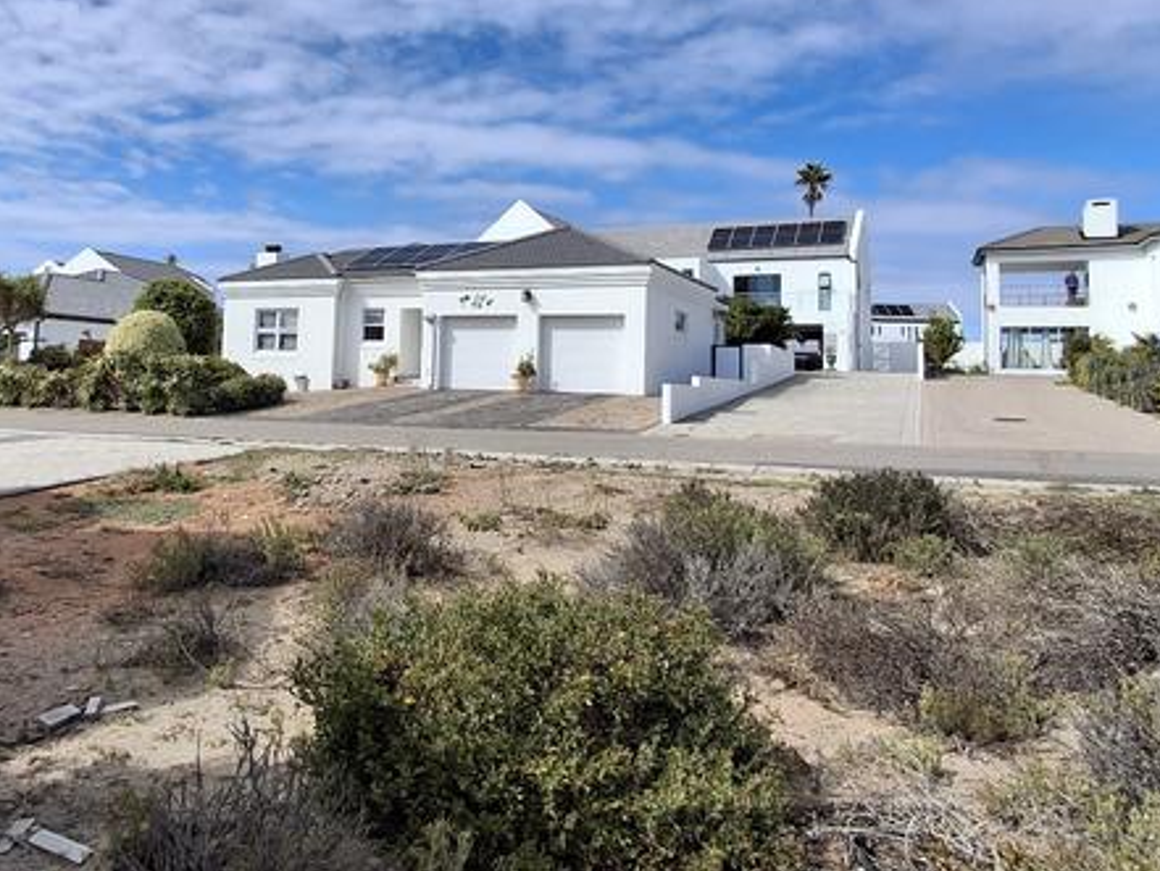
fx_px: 972
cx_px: 416
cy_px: 316
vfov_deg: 47.7
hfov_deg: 60.6
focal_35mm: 29
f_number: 2.2
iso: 40
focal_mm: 1.64
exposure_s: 1/2336
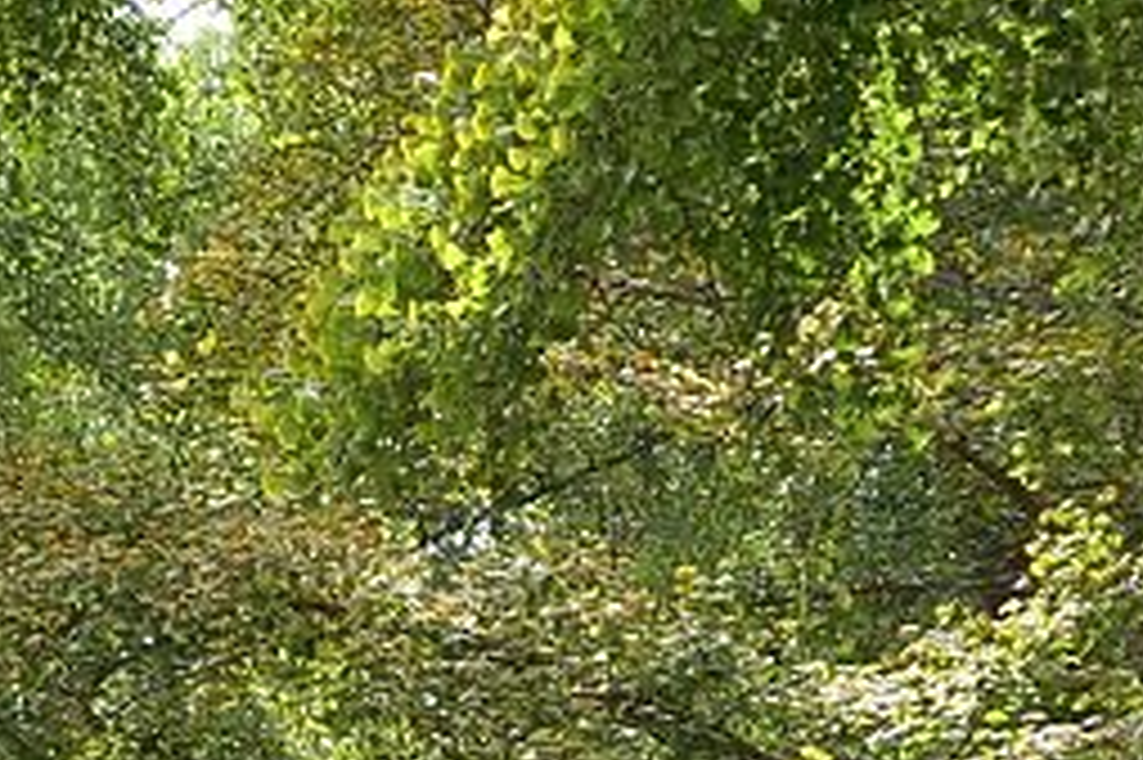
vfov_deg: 4.4
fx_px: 9741
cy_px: 1646
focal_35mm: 307
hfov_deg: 6.7
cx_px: 225
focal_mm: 23.73
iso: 125
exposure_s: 1/250
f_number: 4
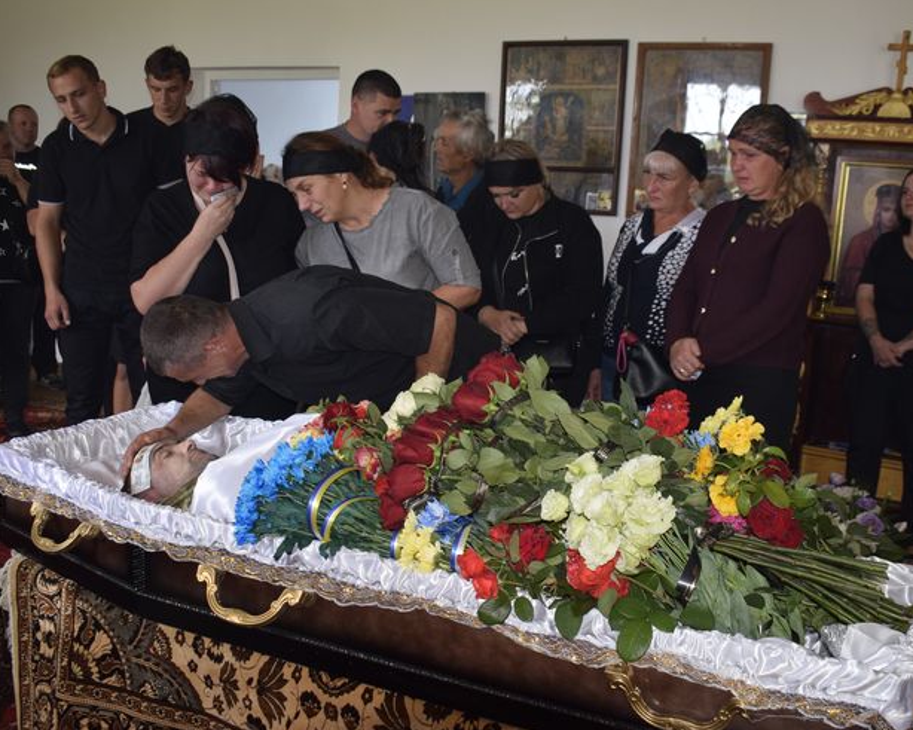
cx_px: 483
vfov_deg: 37.7
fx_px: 1069
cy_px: 368
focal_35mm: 40
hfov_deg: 46.2
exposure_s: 1/80
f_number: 4.5
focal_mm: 23
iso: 800
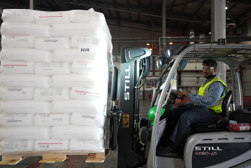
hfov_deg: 61.9
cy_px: 84
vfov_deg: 43.7
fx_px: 209
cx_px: 126
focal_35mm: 30
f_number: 2.8
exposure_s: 1/125
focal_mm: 30
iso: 3200
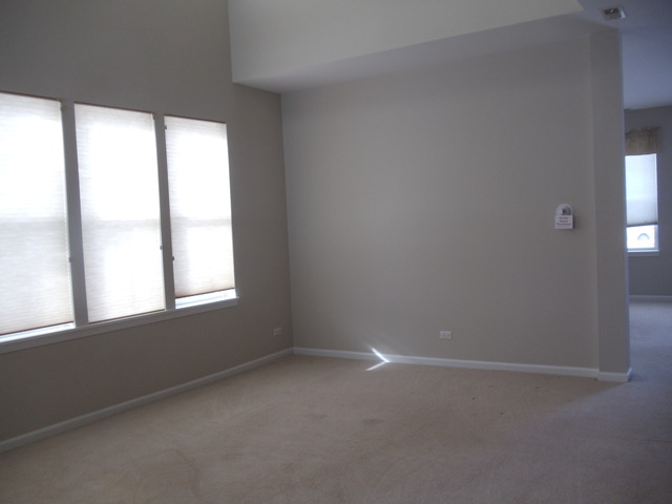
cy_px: 252
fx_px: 854
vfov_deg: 32.9
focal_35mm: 44
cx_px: 336
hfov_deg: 42.9
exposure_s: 1/60
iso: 100
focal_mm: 6
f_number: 3.5
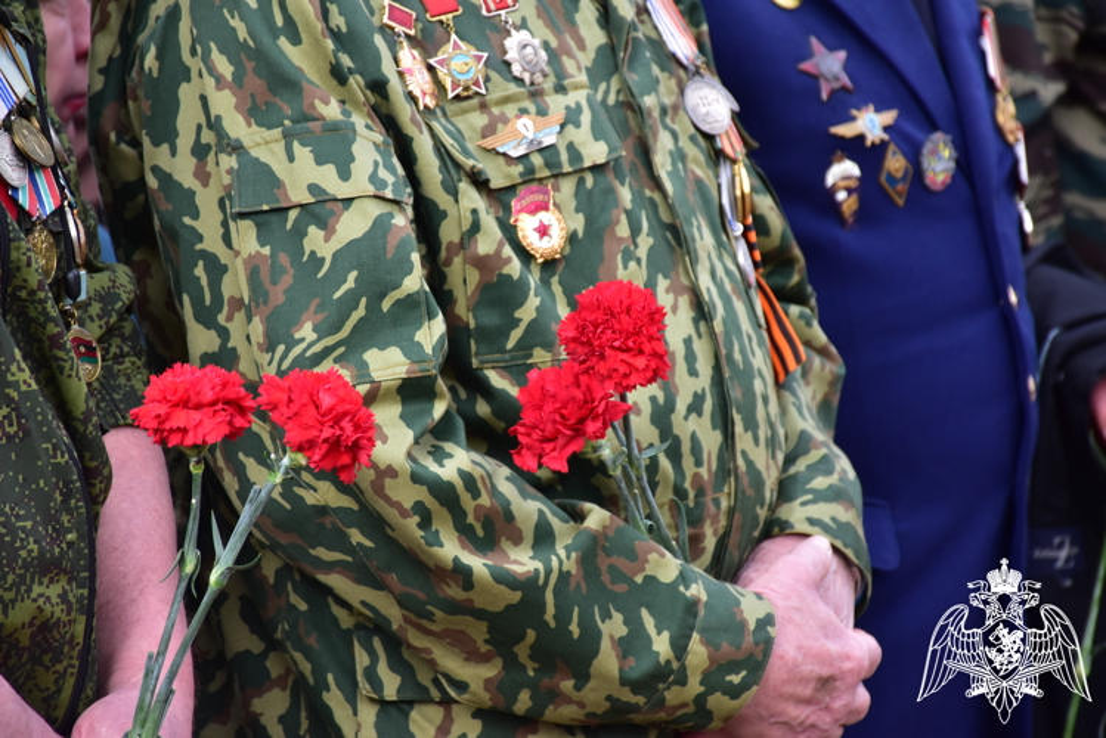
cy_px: 369
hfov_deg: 9.8
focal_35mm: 210
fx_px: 6454
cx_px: 553
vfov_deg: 6.5
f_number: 5.6
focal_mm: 140
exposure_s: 1/640
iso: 800
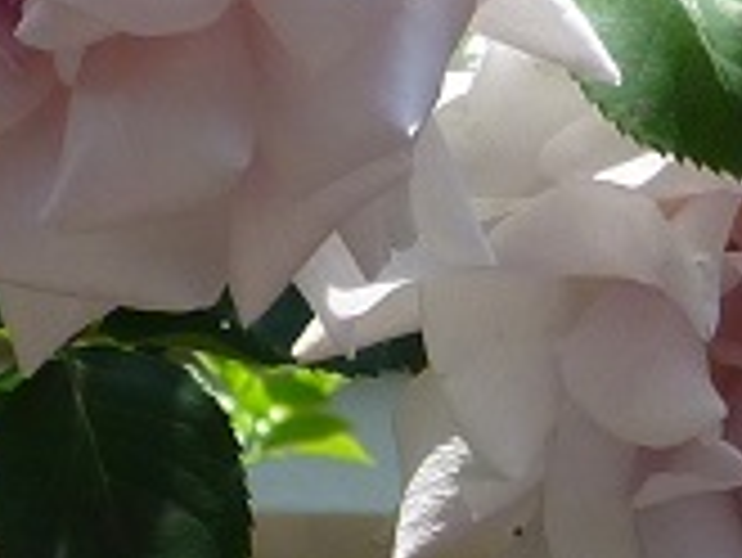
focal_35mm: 343
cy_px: 331
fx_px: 7358
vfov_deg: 4.3
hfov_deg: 5.8
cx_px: 812
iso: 80
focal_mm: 8.3
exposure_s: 1/500
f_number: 4.3
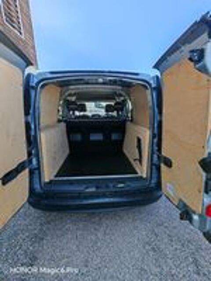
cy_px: 140
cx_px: 106
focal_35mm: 15
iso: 50
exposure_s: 1/390
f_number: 2
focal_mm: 1.82
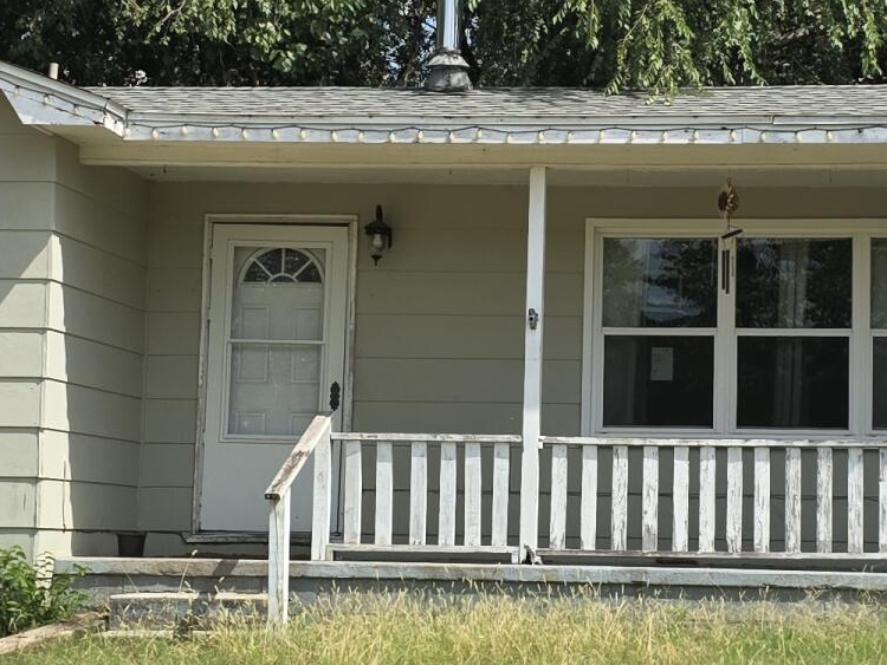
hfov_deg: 21.2
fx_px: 2358
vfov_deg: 16.1
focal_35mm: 92
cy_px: 379
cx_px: 628
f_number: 1.7
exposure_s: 1/5447
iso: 80
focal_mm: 6.3
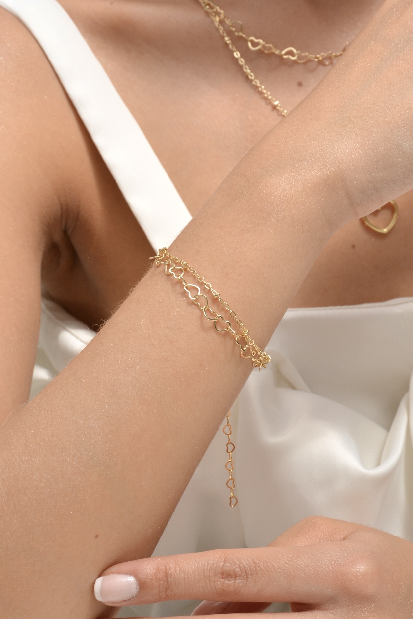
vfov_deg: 26.0
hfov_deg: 17.5
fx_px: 1342
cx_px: 206
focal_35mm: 78
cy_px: 310
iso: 640
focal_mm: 52
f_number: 13
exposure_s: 1/640
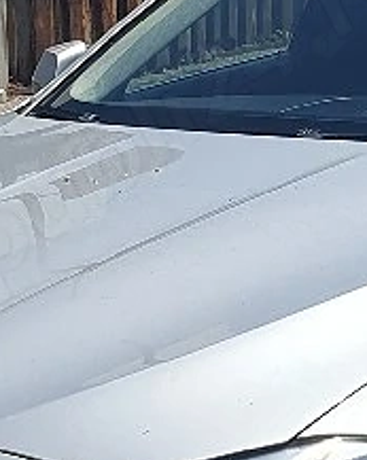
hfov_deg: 9.8
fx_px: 2123
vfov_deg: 12.4
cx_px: 329
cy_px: 192
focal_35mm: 156
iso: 50
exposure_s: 1/2000
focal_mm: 4.32
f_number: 2.4
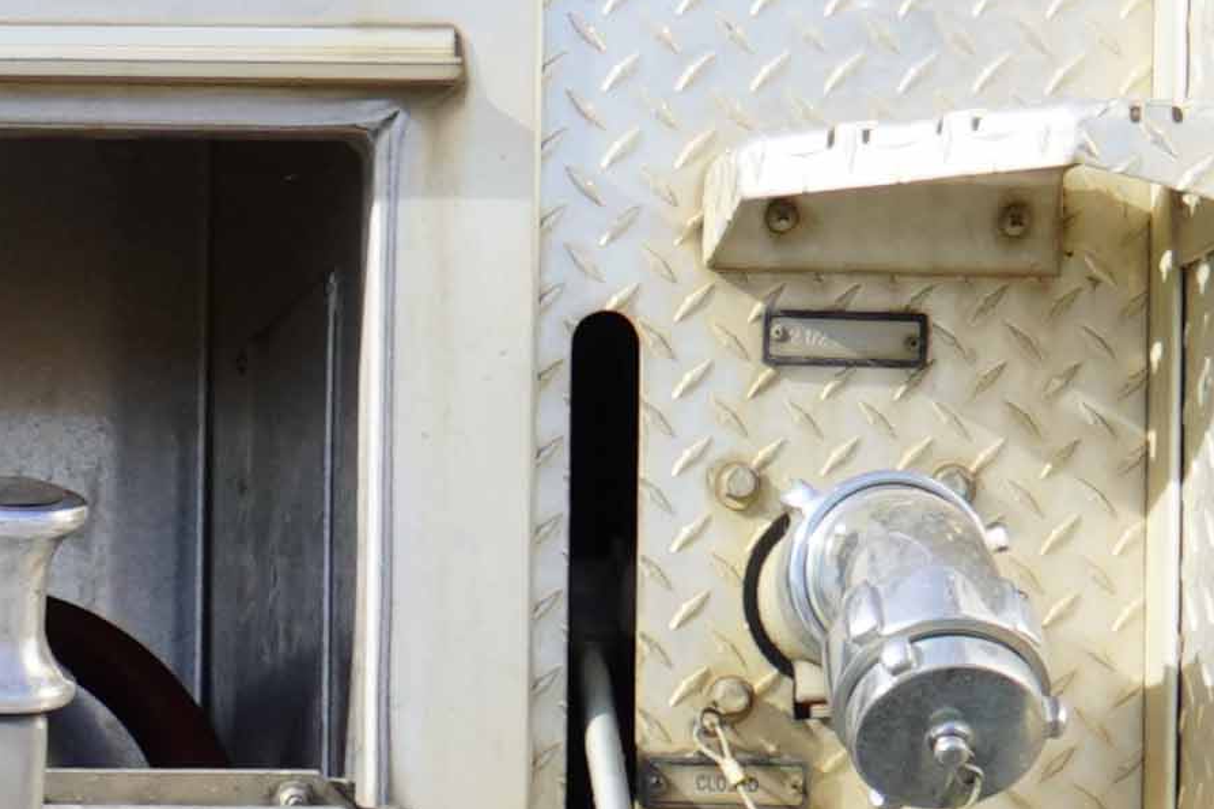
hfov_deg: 7.7
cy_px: 1642
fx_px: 8833
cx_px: -666
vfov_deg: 5.1
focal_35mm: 262
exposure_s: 1/125
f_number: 8
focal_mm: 26
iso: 100
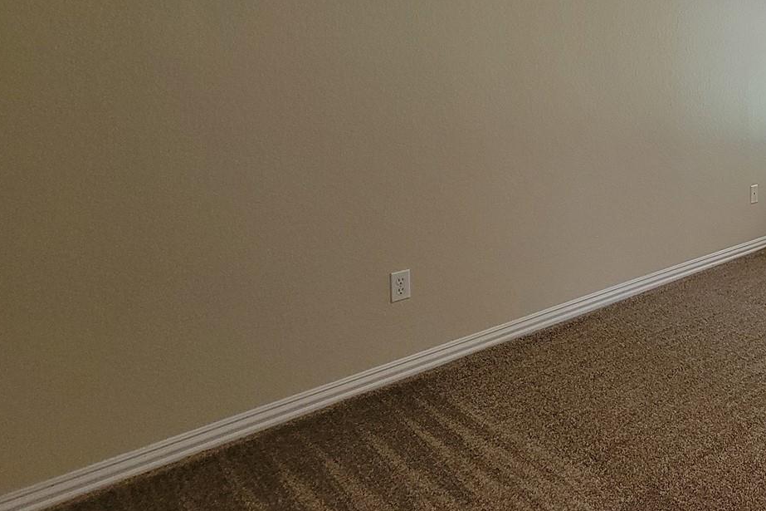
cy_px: 63
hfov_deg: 48.9
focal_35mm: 30
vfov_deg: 40.7
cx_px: 791
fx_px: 638
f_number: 2.2
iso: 320
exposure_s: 1/60
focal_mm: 2.2
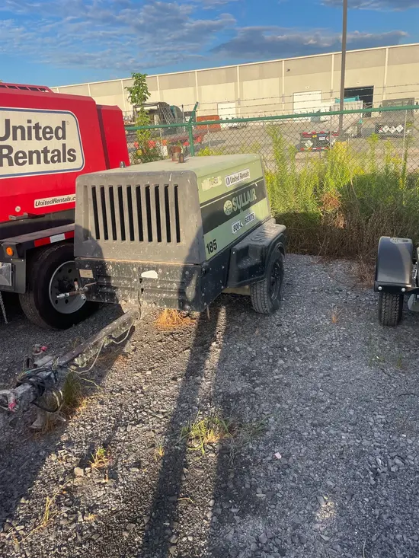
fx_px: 419
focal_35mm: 26
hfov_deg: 53.1
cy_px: 279
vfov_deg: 67.3
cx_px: 210
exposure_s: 1/1335
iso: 32
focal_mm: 4.2
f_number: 1.6
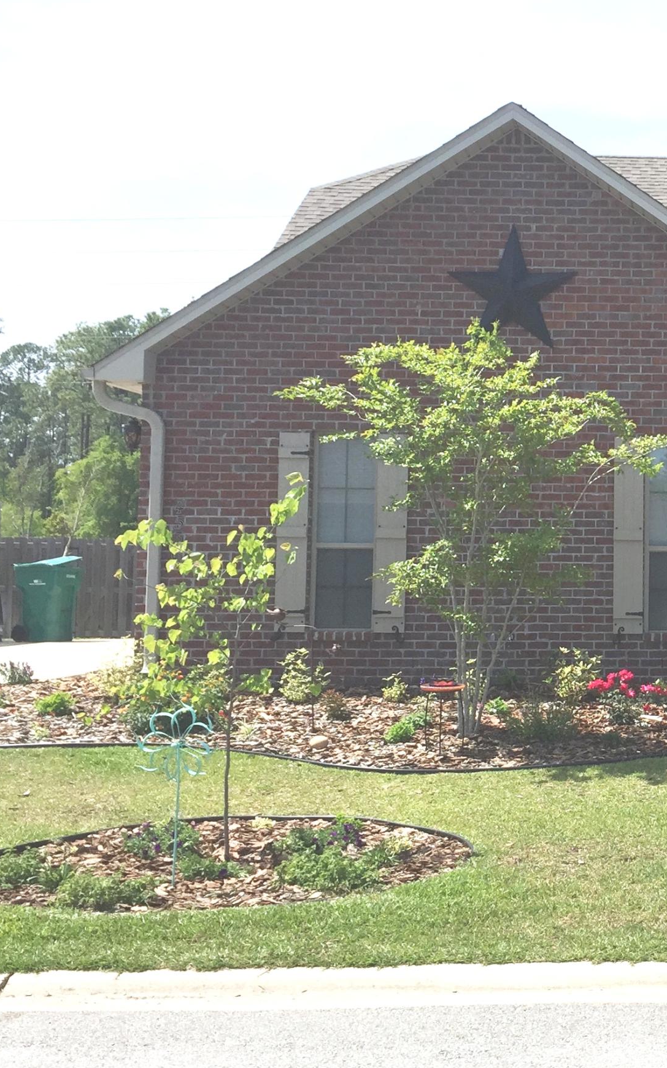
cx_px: 776
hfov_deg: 22.7
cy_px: 507
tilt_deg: +3.5
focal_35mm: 53
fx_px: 1542
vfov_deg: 38.2
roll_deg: -1.5
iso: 32
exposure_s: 1/1980
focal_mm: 4.15
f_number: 2.2
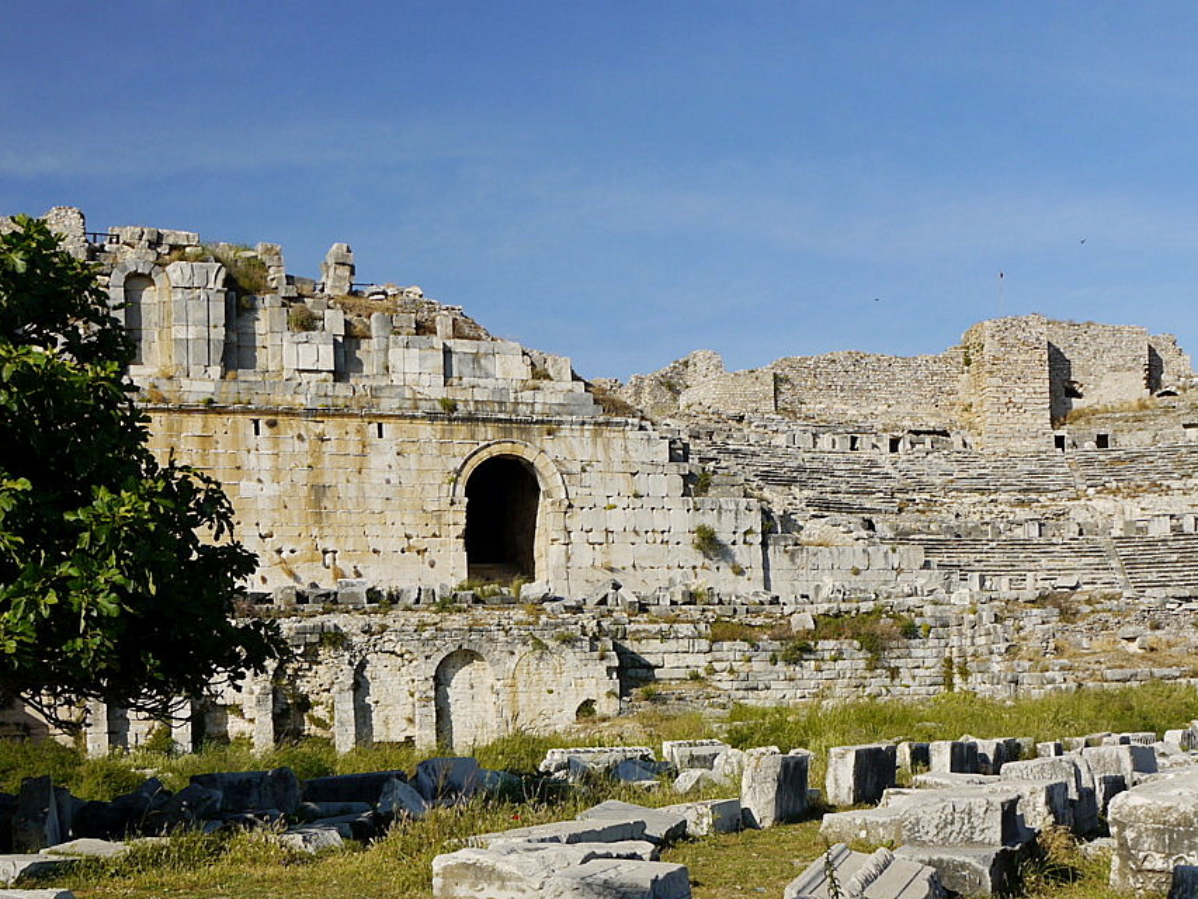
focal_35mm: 54
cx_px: 671
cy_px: 662
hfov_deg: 35.5
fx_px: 1869
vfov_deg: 26.7
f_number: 7.1
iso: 100
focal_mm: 18
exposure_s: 1/200
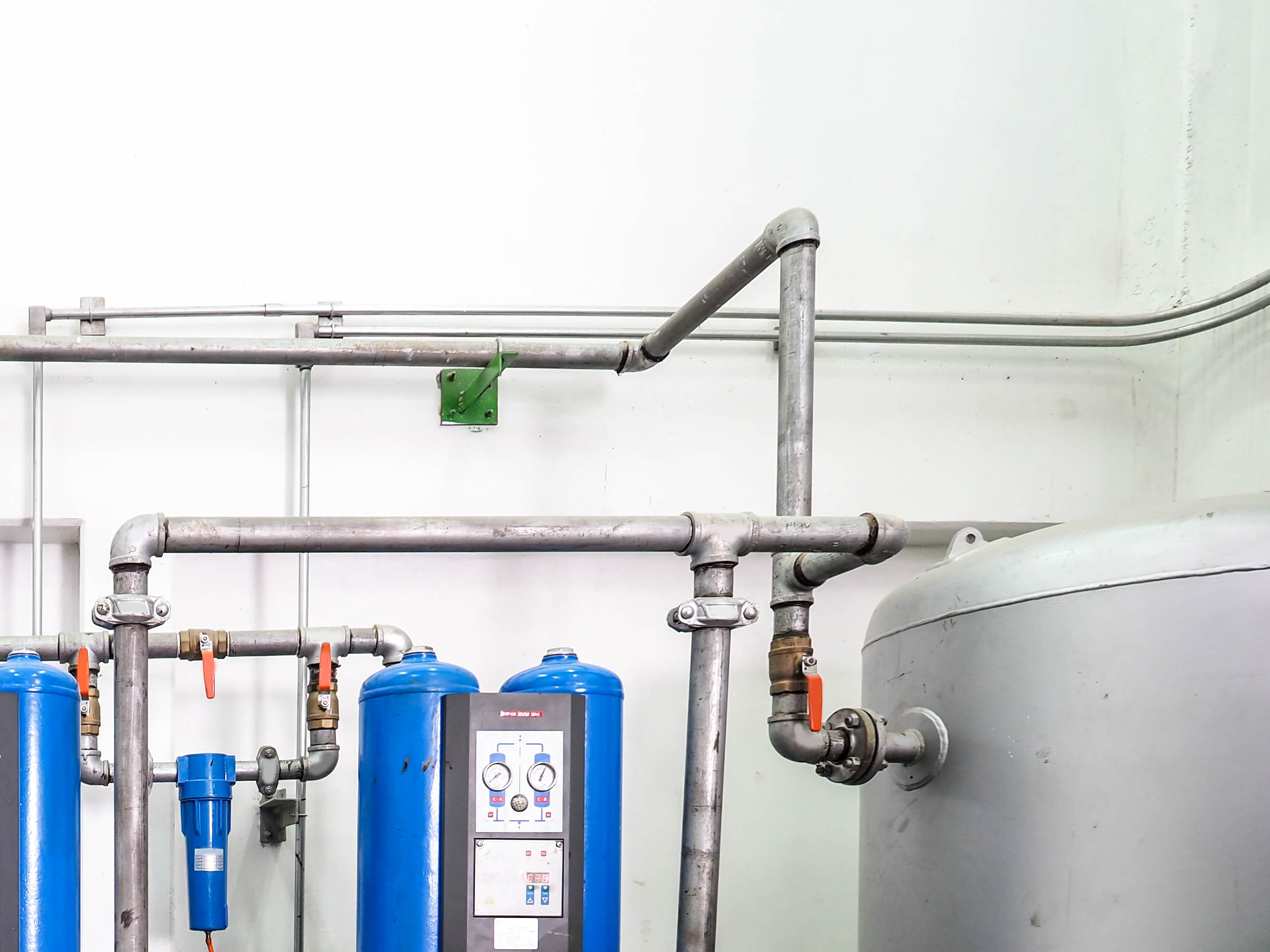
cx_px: 39
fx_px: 1101
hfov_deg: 50.2
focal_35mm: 30
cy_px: 940
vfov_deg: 41.1
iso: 200
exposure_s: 1/10
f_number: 2.8
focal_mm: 7
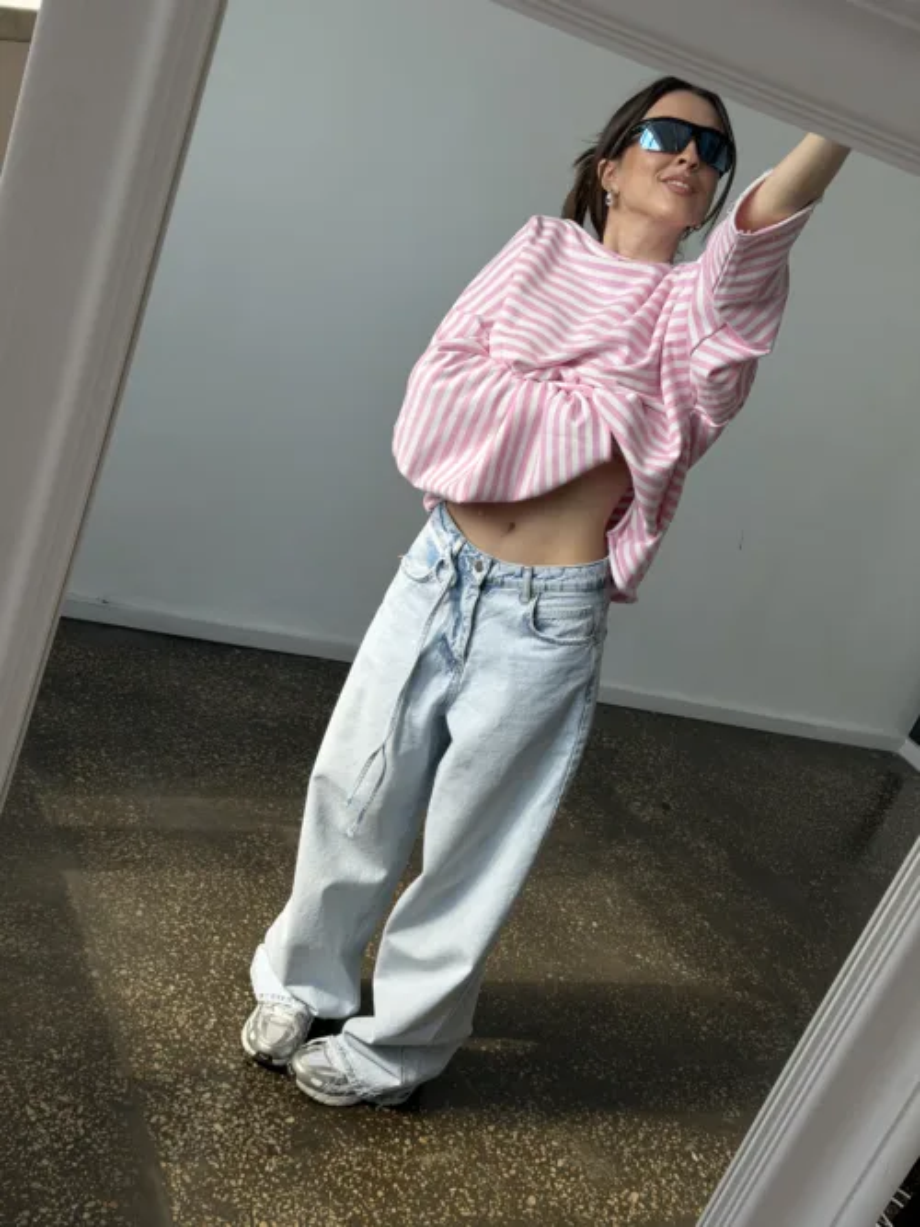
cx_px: 460
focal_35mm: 48
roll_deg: -20.4
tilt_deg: -29.9
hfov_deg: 30.3
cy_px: 614
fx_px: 1701
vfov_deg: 39.7
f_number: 1.78
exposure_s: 1/726
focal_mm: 6.76
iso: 64
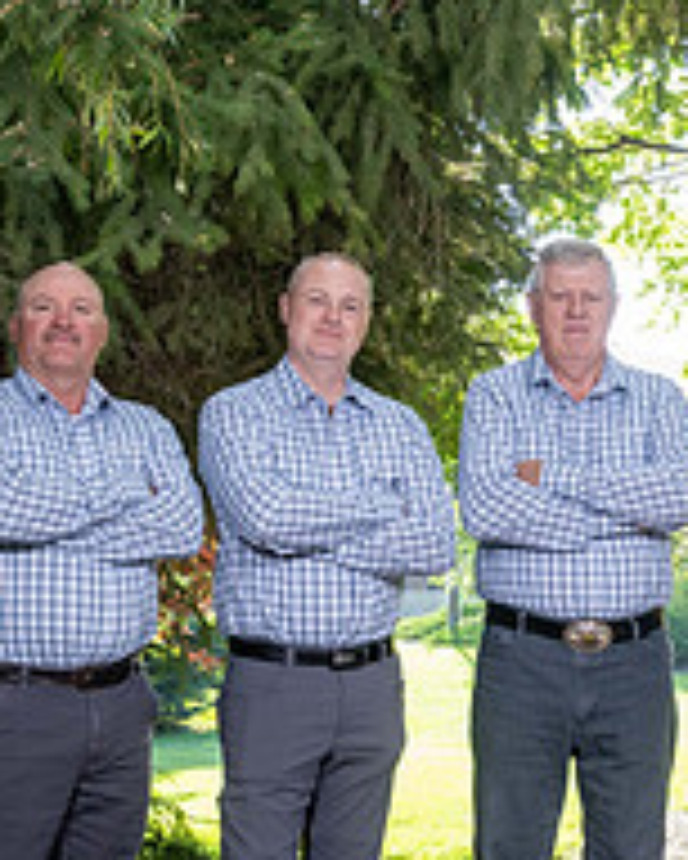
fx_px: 3052
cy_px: 456
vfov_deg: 16.0
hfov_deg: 12.4
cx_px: 959
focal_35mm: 120
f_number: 6.3
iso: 640
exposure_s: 1/200
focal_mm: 35
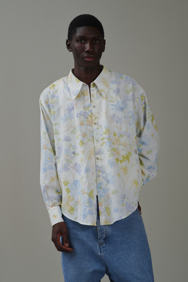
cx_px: 94
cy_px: 141
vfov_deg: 19.4
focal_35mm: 105
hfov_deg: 13.1
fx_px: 822
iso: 200
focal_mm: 105
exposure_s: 1/125
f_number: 10
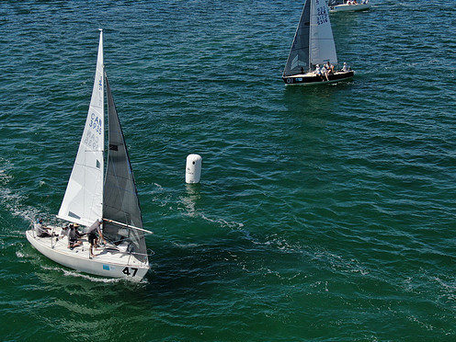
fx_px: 725
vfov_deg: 26.5
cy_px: 147
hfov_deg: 34.9
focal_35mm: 55
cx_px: 229
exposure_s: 1/1250
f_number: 3.8
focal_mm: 8.42
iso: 100
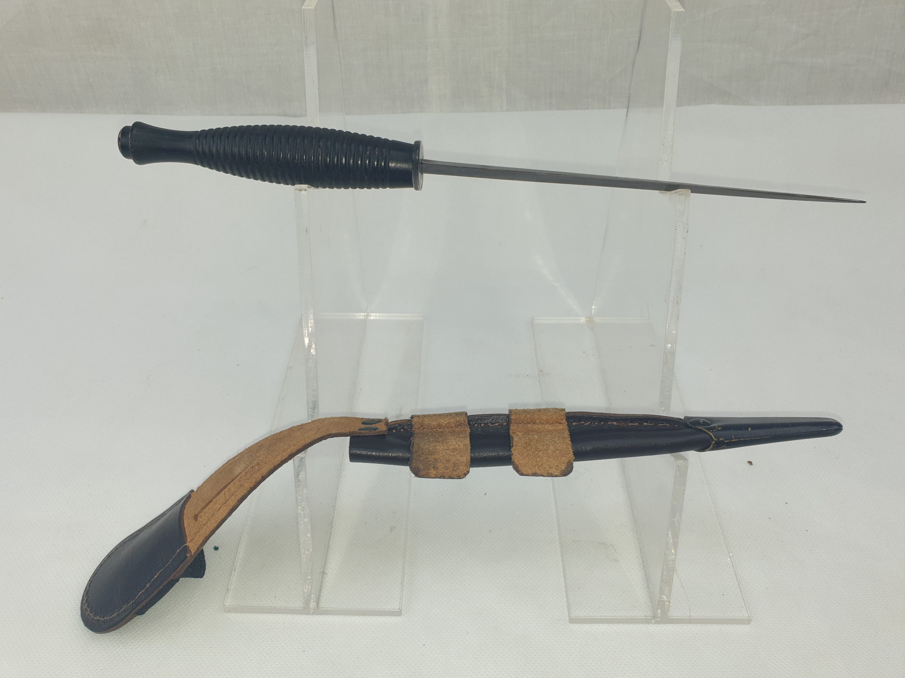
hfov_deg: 67.3
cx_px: 452
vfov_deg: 53.1
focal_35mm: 26
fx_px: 680
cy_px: 339
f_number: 2.4
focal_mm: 4.3
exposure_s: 1/198
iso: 50
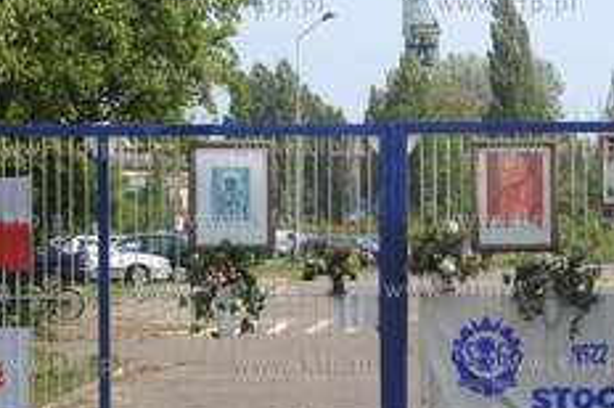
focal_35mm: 138
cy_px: 183
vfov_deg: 9.9
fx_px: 2350
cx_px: 397
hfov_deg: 14.9
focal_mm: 80
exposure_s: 1/320
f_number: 5.6
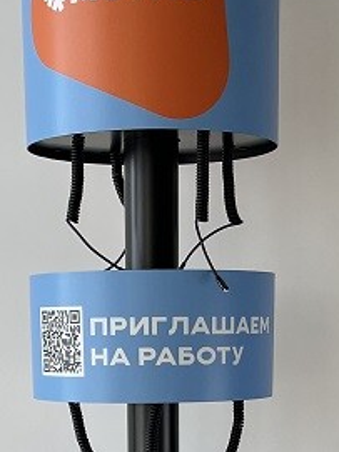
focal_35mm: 96
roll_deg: +0.9
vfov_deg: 18.9
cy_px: 599
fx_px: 1255
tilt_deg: -12.2
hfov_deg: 15.4
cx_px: 159
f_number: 1.6
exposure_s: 1/422
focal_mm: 5.1
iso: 50
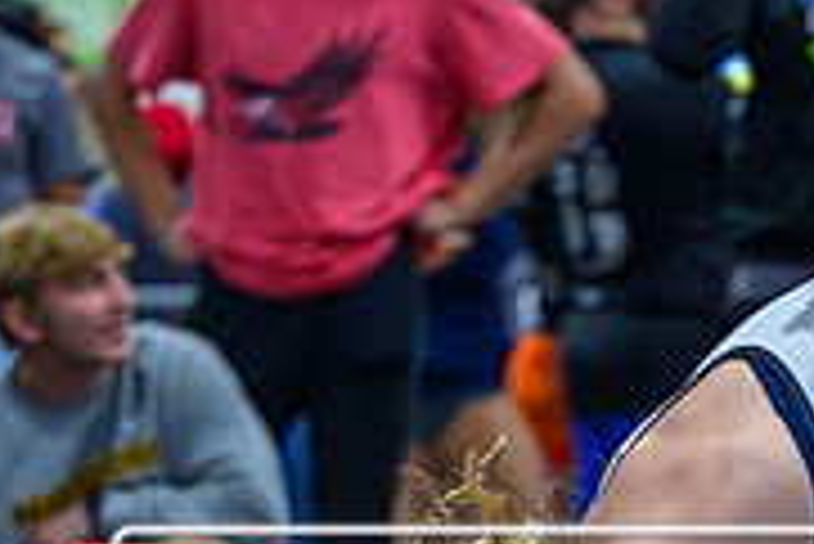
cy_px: 1008
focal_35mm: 381
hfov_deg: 5.4
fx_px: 8621
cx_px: 589
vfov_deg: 3.6
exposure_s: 1/640
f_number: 2.8
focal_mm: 82
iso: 9000
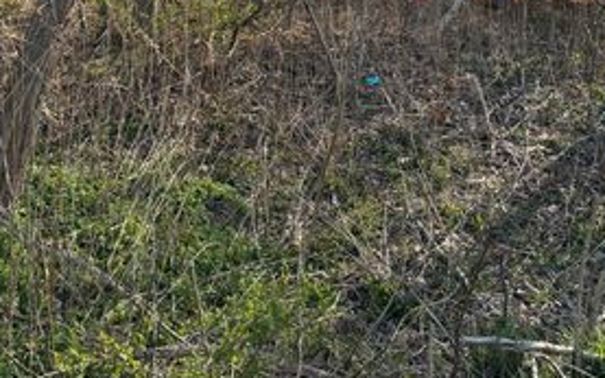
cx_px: 234
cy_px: -5
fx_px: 758
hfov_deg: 43.2
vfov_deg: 26.4
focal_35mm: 46
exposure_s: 1/1144
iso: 80
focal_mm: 6.86
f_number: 1.78
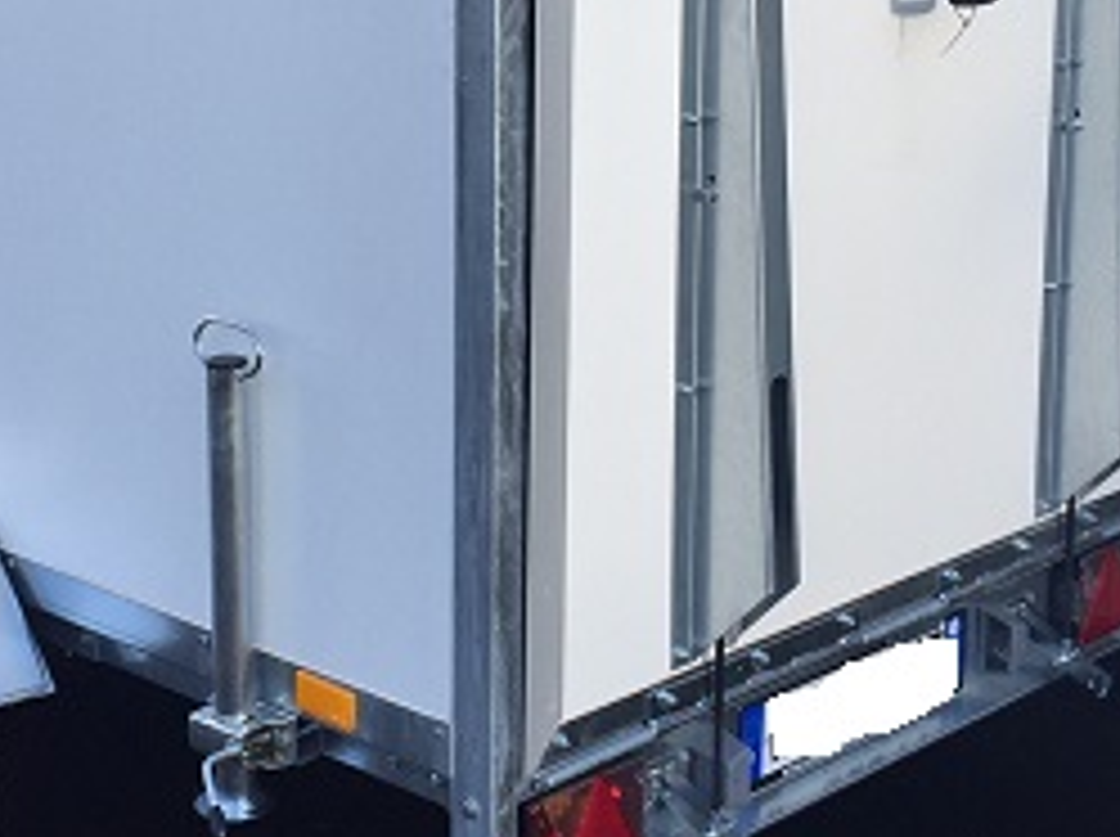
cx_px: 468
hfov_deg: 27.8
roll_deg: -0.7
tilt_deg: -8.8
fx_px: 2262
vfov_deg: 20.7
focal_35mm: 70
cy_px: 144
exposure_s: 1/434
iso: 32
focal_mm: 4.15
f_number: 2.2
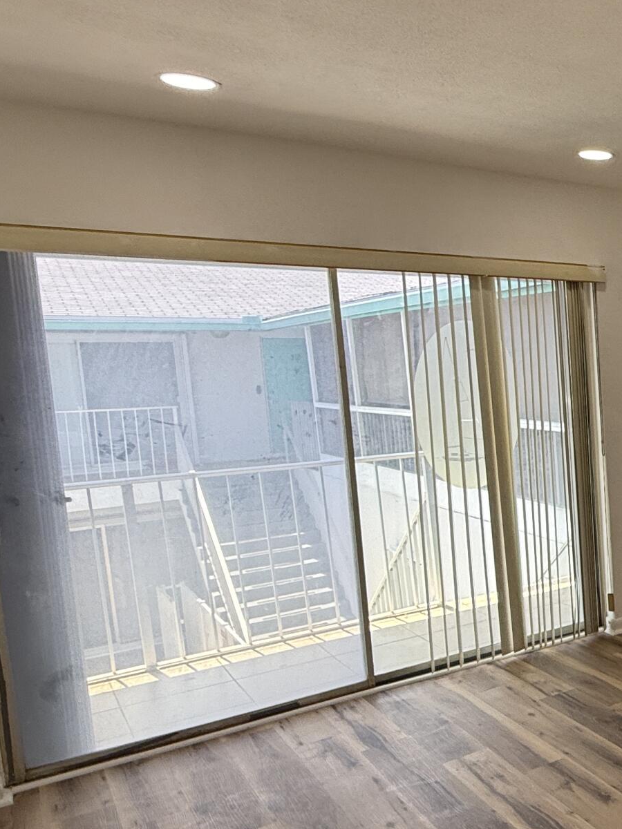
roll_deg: +1.1
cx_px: 858
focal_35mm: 35
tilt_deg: -6.2
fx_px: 839
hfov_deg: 29.9
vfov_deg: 52.6
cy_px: 451
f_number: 2.2
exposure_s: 1/229
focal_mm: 2.22
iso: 64
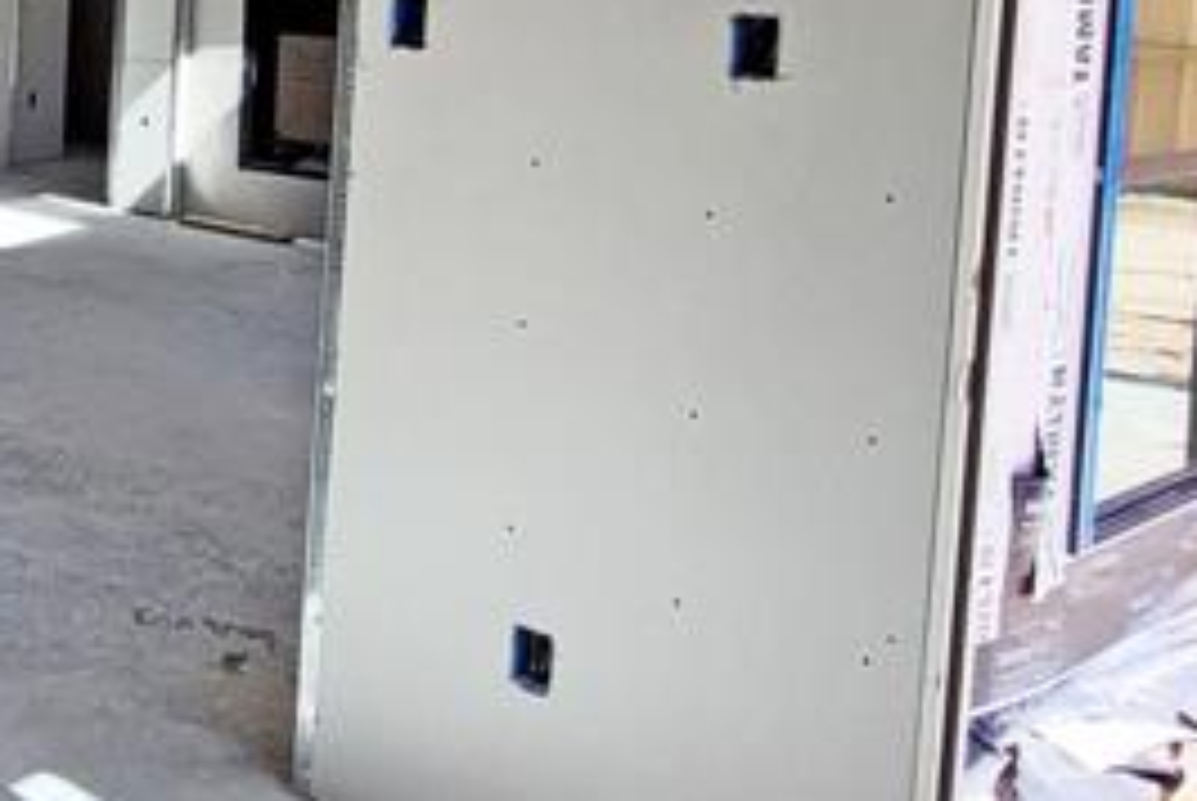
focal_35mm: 52
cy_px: 22
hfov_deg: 30.5
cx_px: -338
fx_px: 1731
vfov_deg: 25.0
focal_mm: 1.74
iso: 40
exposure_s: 1/531
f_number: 2.2
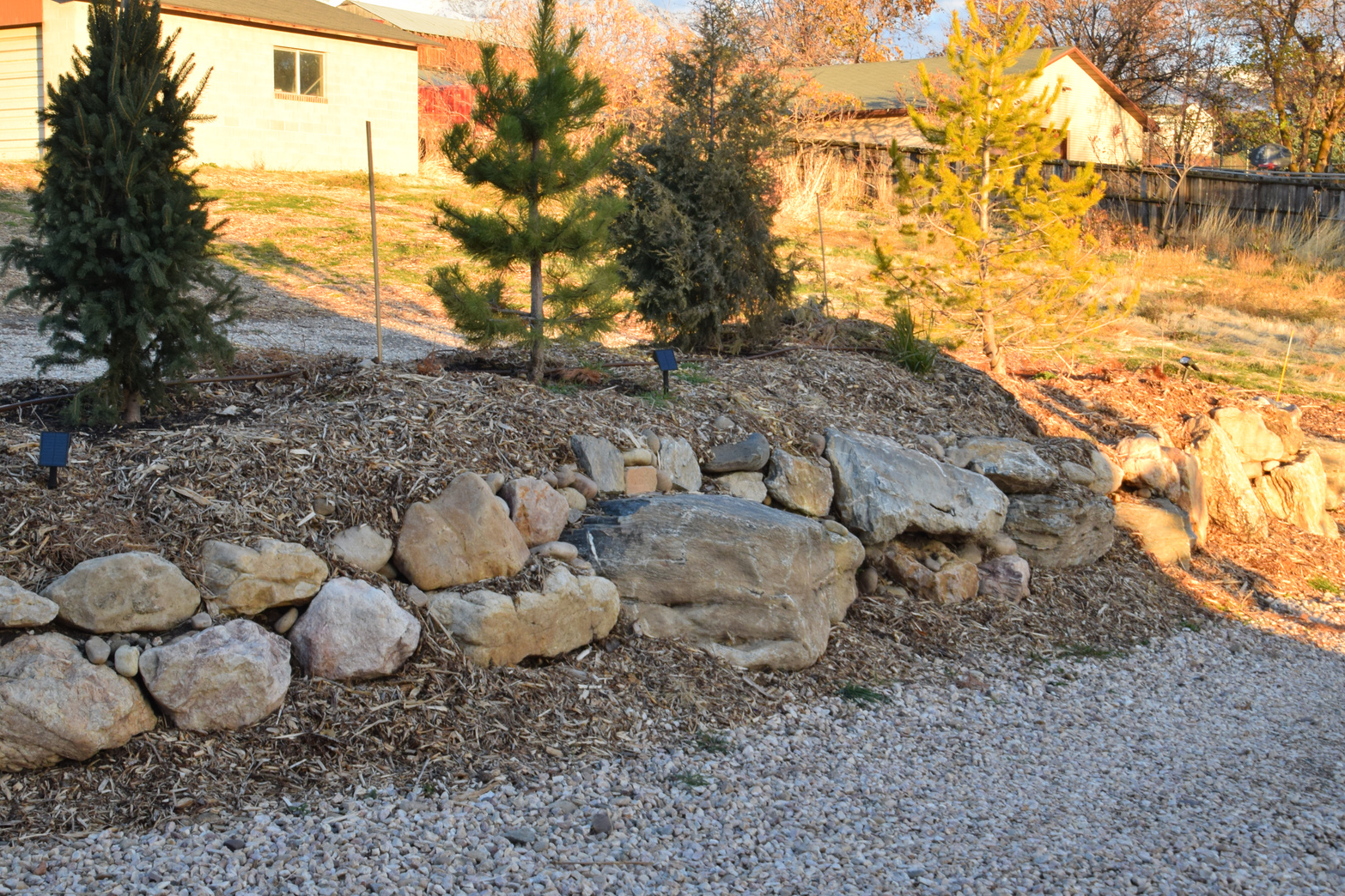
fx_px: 1905
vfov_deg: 26.4
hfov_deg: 38.8
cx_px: 581
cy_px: 333
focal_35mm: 51
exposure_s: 1/125
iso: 400
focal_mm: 26
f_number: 8
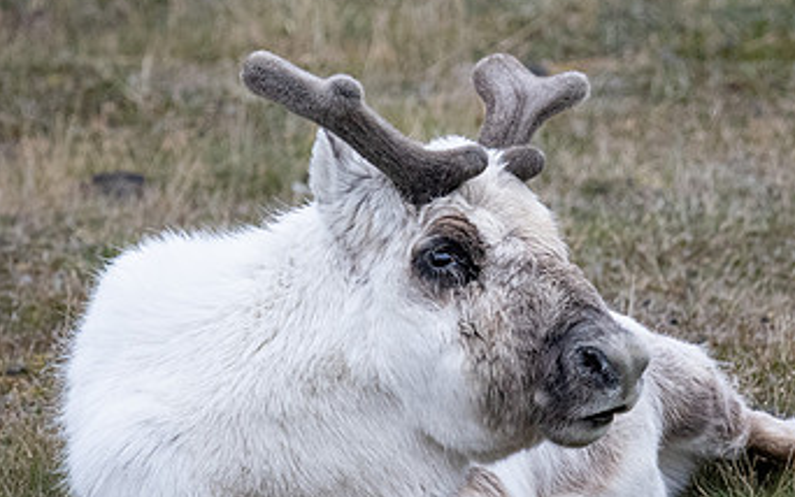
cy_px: 163
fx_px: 38232
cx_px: 482
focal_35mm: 1764
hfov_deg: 1.2
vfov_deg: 0.7
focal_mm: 600
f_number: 6.3
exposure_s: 1/1000
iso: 1600
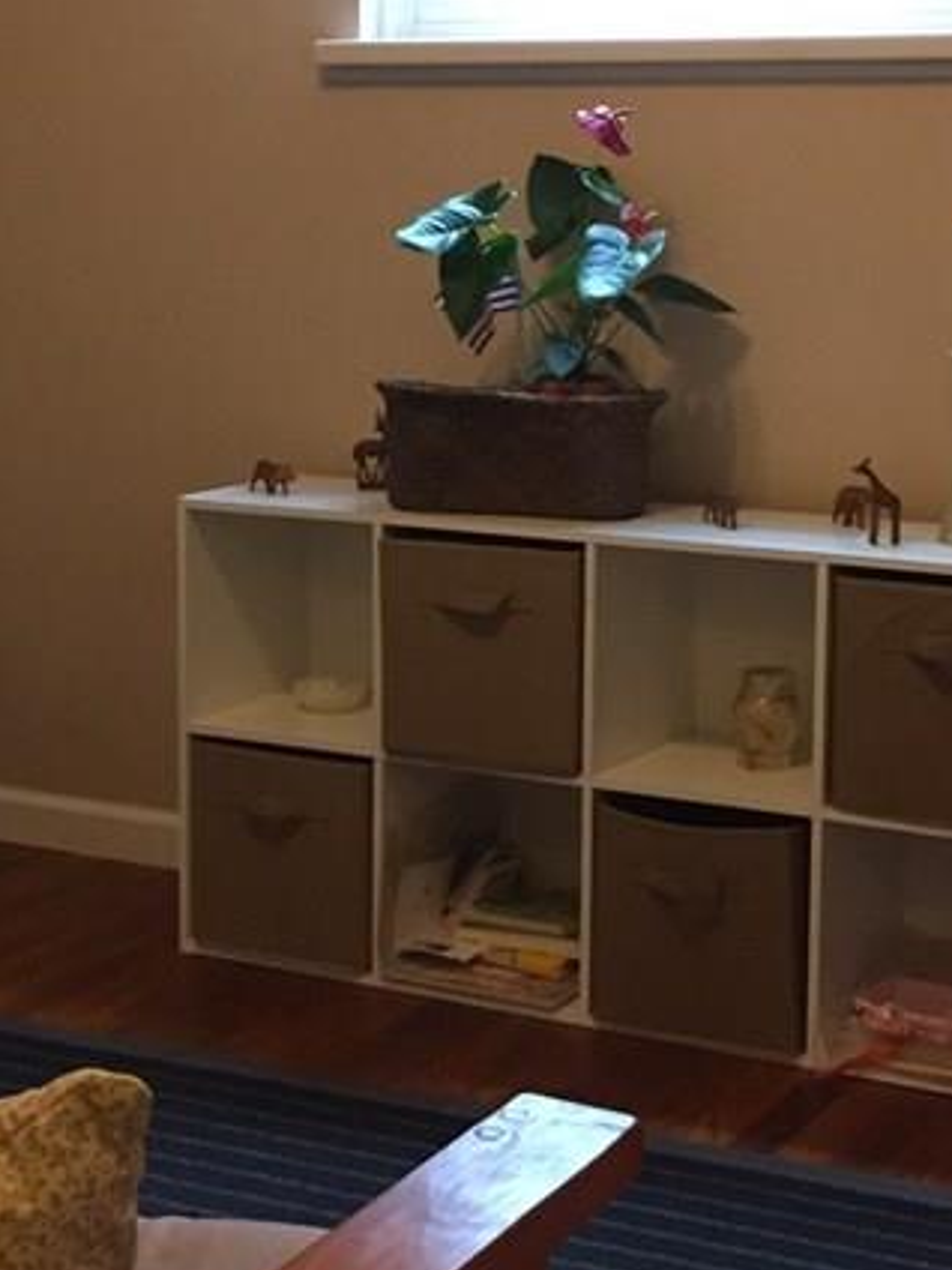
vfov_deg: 27.7
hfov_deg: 21.0
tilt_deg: -8.3
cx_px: 521
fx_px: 2567
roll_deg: -0.5
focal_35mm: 70
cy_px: 503
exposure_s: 1/24
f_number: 2.2
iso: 250
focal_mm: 4.15
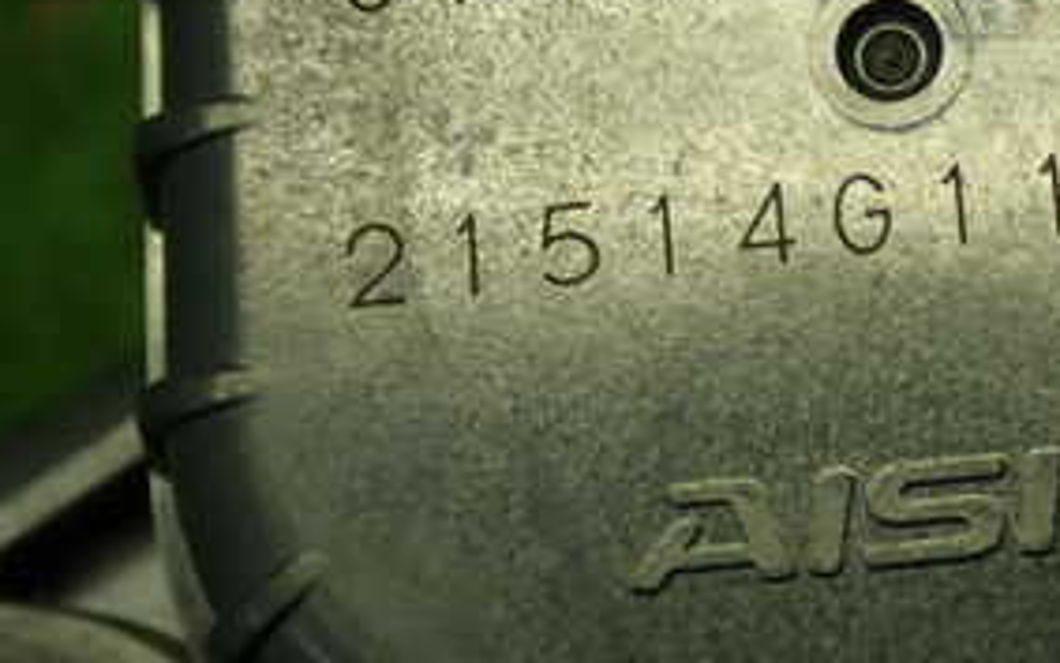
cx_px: 914
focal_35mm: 92
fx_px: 2658
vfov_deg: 14.1
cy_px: 127
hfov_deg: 22.1
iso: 200
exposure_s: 1/80
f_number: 2.8
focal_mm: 7.31
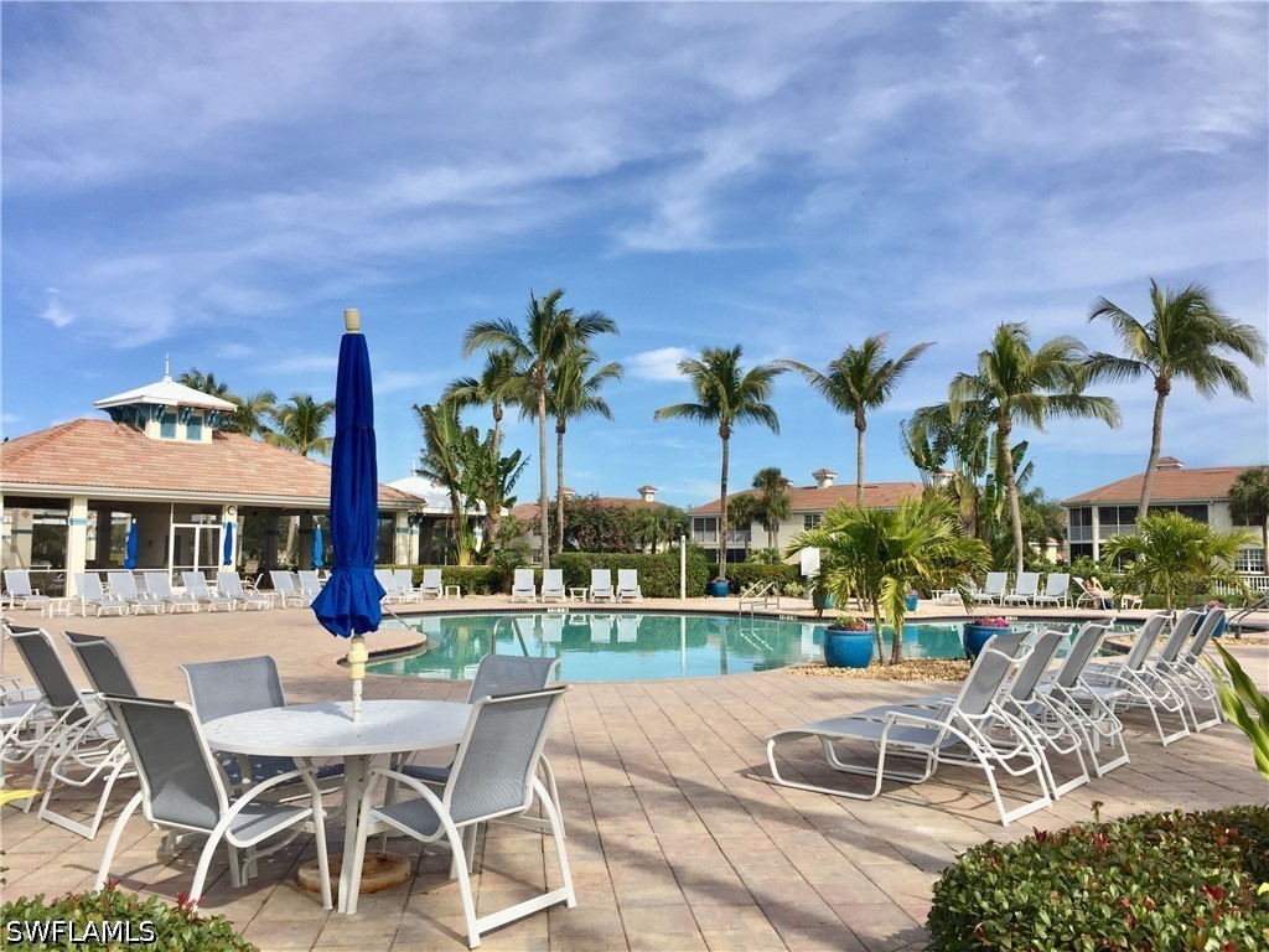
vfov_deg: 48.2
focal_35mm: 29
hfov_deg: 61.7
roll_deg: -0.7
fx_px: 1063
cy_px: 476
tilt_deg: +4.1
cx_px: 634
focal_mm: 4.15
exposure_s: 1/2326
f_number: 2.2
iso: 32
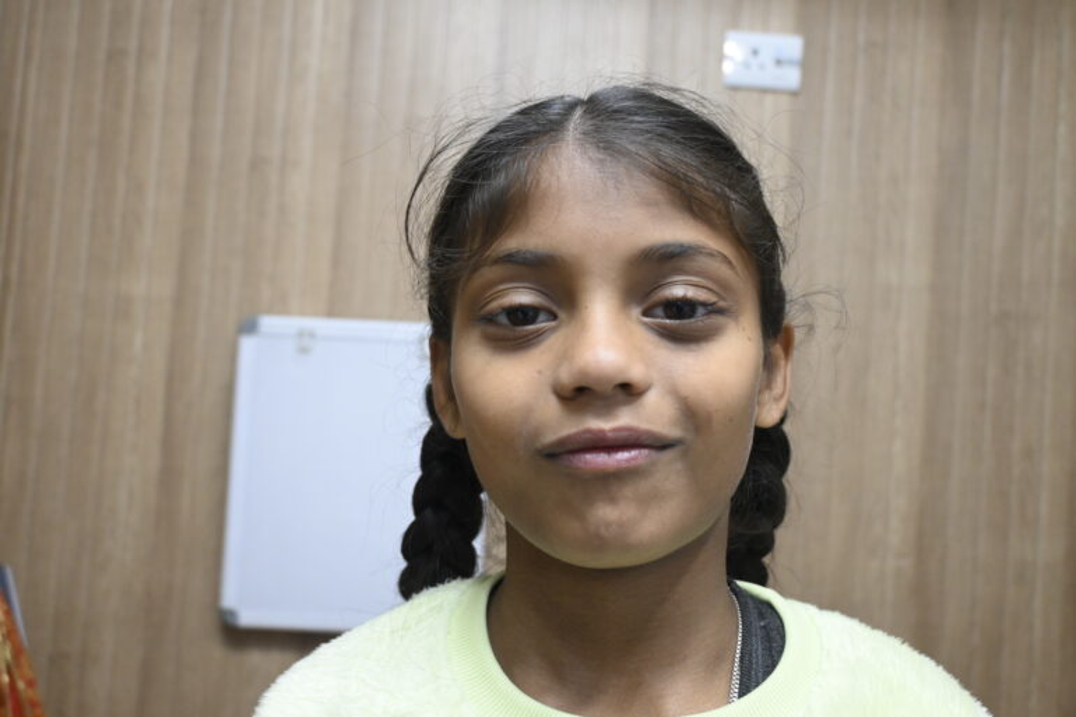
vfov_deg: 43.6
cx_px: 538
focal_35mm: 30
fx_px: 896
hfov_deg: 61.9
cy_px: 358
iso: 1800
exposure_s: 1/125
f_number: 3.8
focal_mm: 20
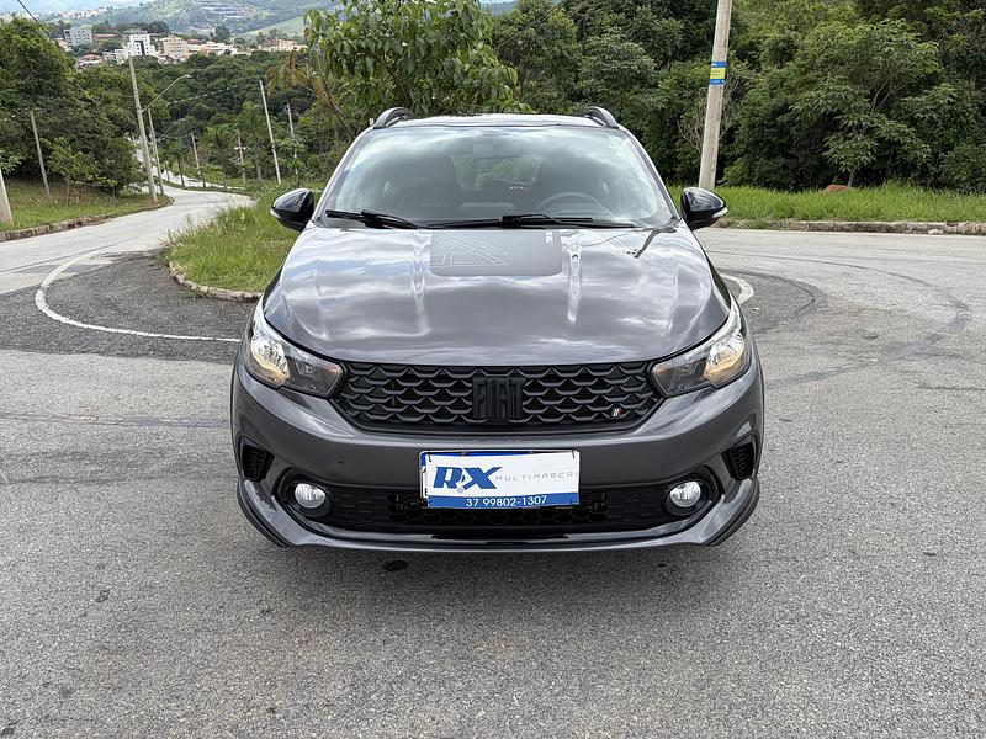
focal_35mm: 26
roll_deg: -0.9
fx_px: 741
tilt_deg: -23.9
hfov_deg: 67.3
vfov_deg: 53.1
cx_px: 493
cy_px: 370
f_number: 1.6
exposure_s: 1/2012
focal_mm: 5.96
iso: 50
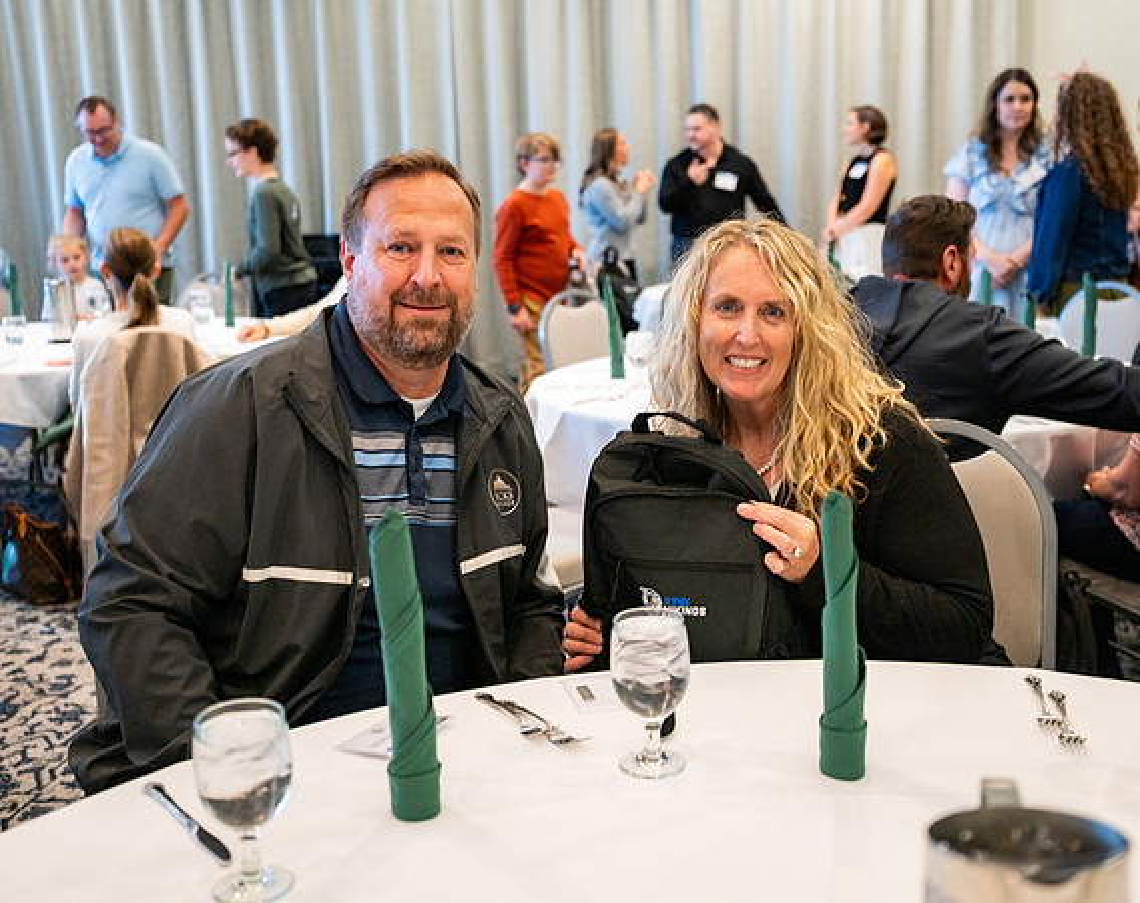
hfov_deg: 45.6
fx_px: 1352
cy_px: 428
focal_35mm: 40
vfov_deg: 36.9
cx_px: 657
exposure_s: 1/160
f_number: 2.8
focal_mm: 33
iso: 640
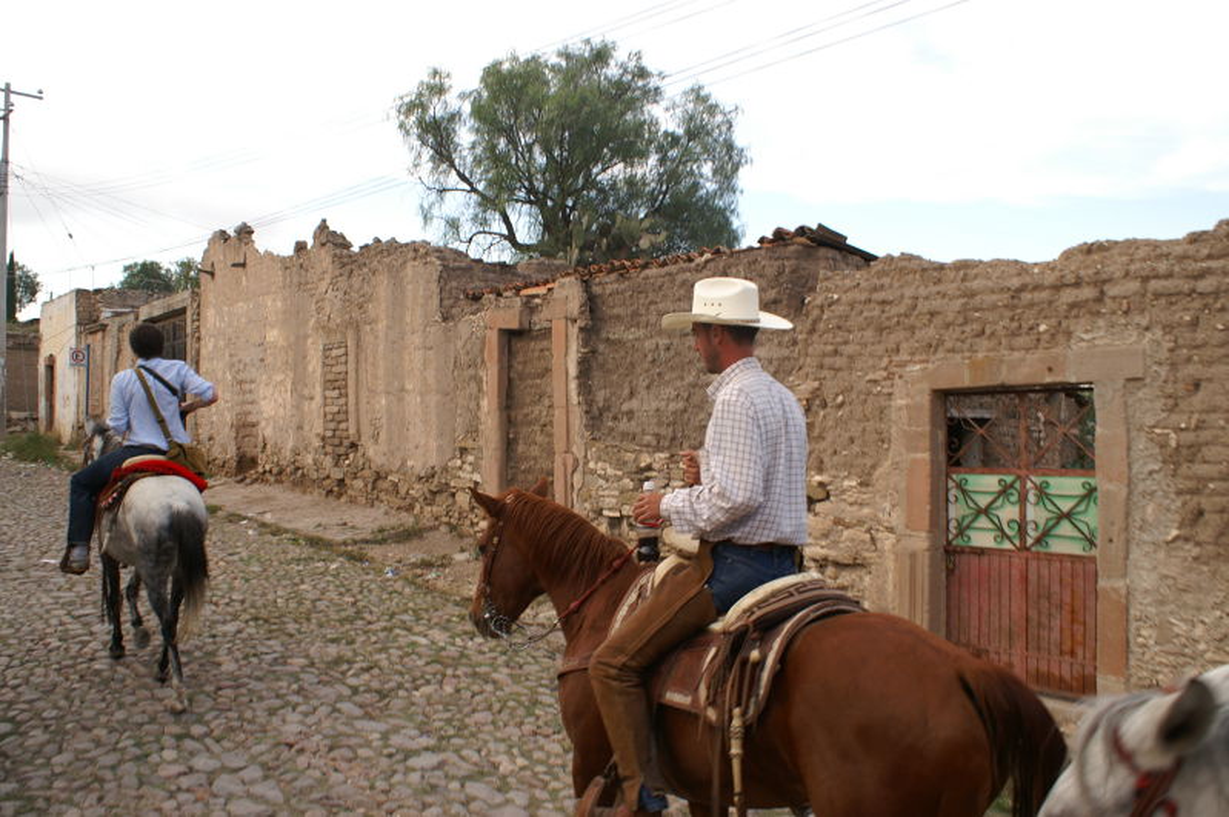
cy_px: 408
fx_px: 1023
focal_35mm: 30
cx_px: 614
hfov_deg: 62.0
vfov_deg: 43.5
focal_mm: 20
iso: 100
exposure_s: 1/80
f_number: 6.3
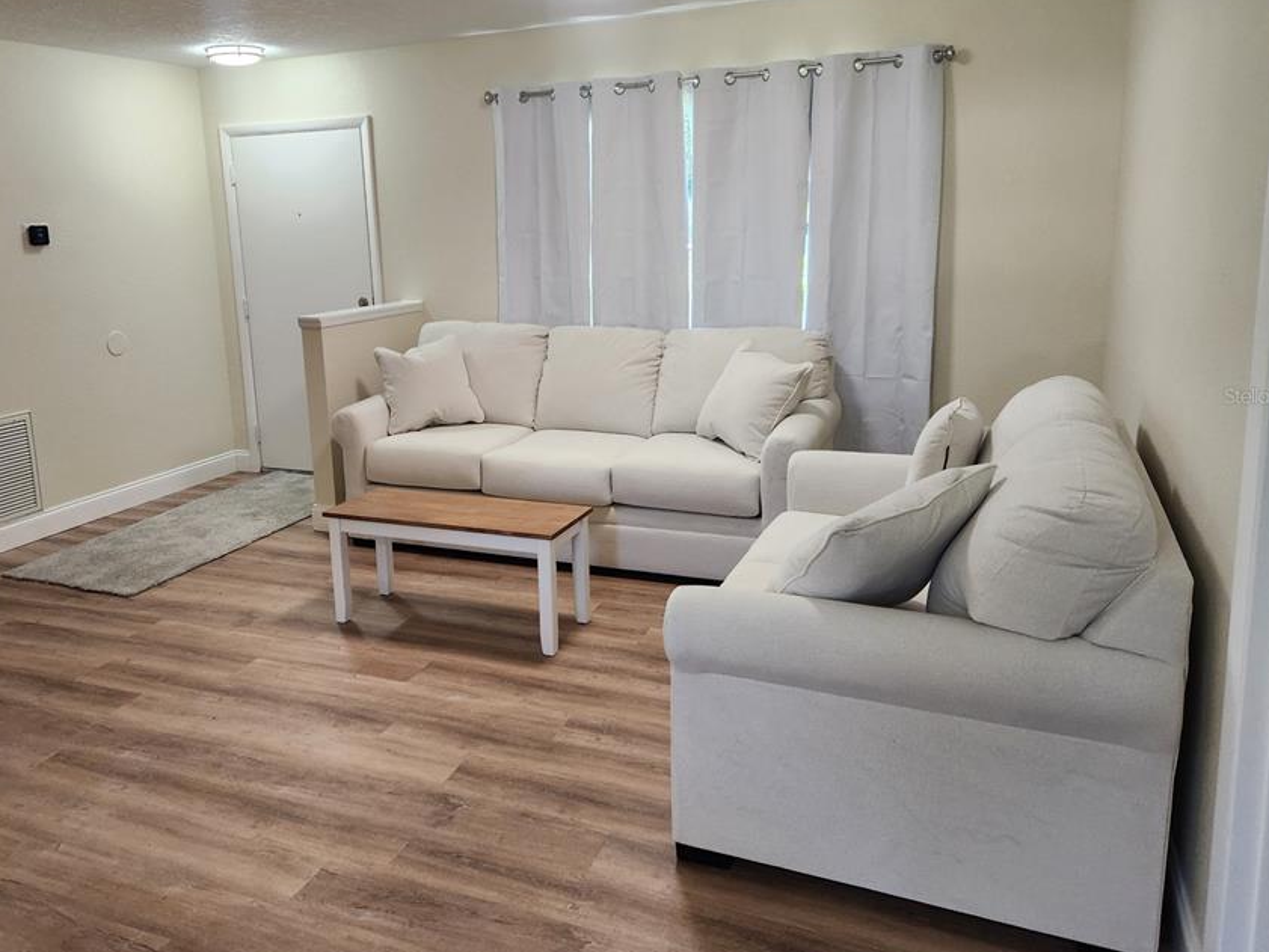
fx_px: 1027
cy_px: 395
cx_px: 543
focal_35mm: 28
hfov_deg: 63.1
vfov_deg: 49.5
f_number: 1.8
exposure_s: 1/120
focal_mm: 5.4
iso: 200
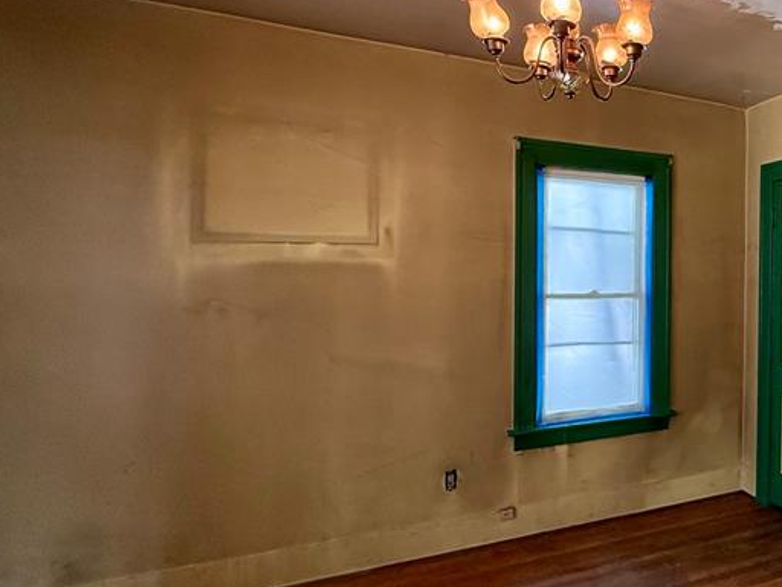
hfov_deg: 54.7
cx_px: 712
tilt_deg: +0.0
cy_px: 274
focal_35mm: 28
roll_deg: -0.6
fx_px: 633
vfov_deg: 49.7
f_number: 2.2
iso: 320
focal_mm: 2.22
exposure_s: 1/120
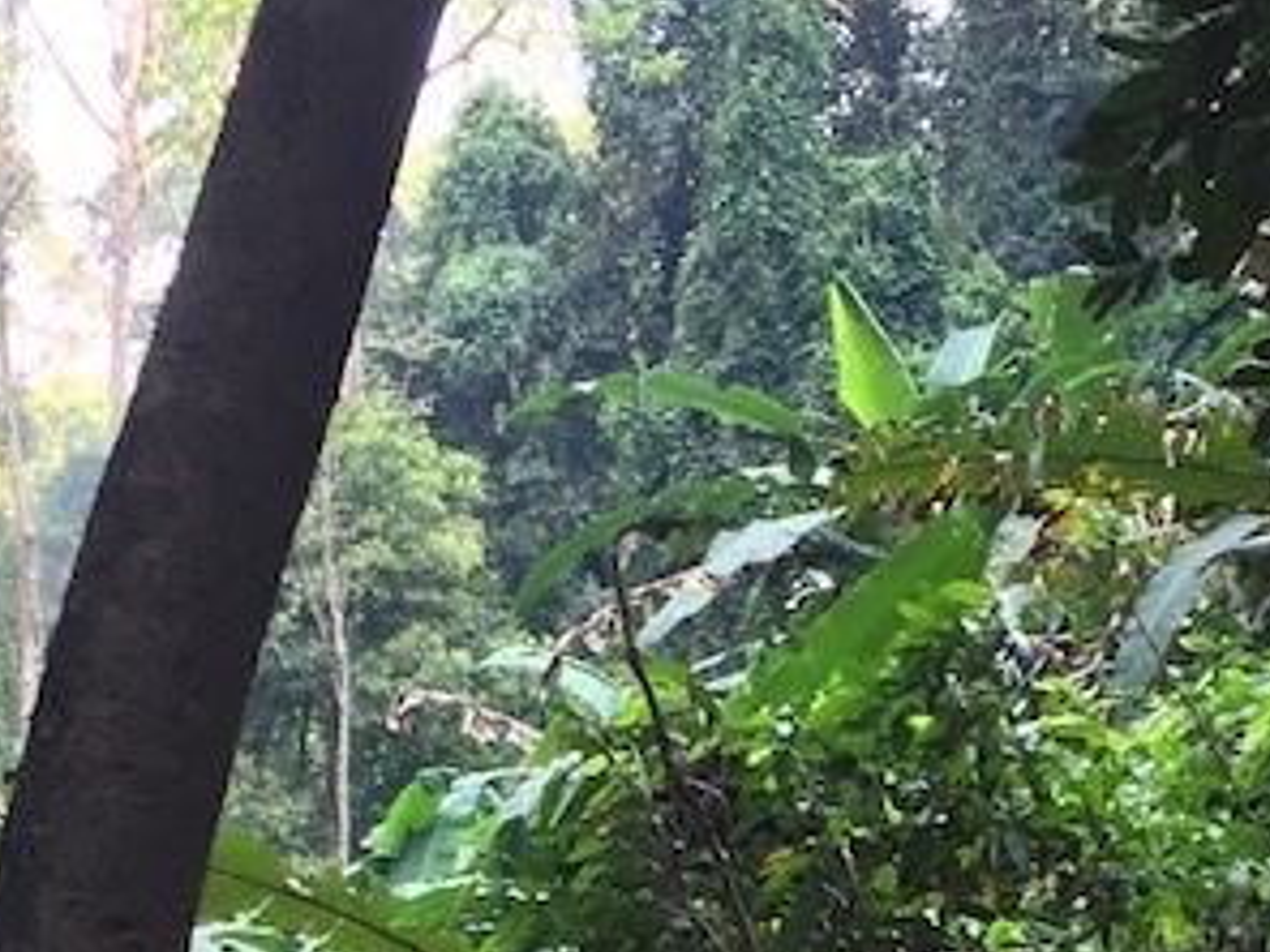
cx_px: 618
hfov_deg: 20.9
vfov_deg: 14.5
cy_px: 1505
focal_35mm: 94
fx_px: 3449
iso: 40
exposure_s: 1/50
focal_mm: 4.15
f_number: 2.2
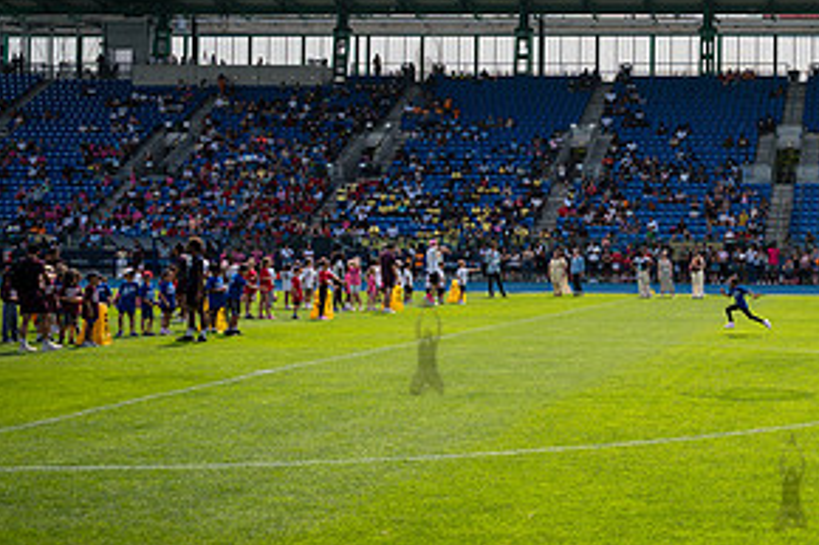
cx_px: 788
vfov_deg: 19.1
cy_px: 209
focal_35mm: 71
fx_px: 1614
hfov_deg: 27.1
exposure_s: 1/640
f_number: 5
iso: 100
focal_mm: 35
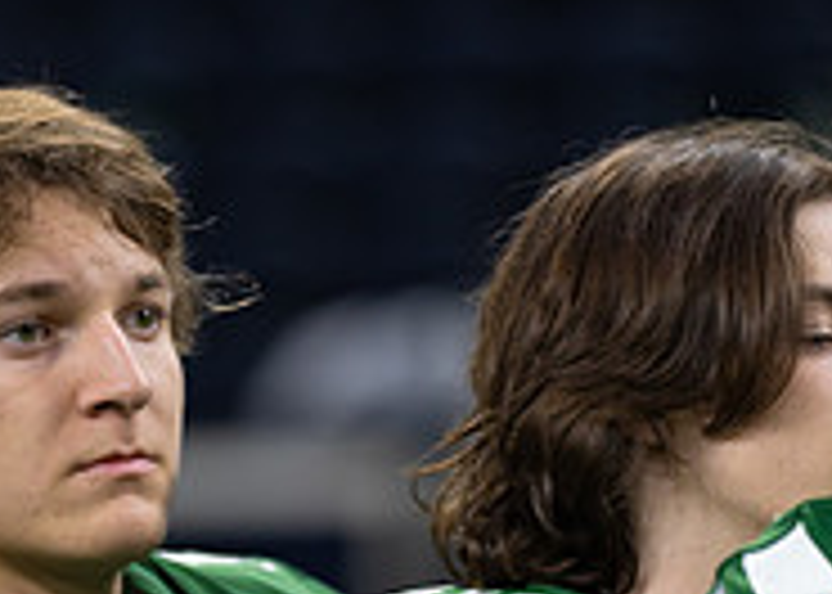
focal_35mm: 443
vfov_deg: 3.2
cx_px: 31
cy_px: 914
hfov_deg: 4.5
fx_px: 10464
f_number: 1.8
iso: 500
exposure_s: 1/400
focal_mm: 135
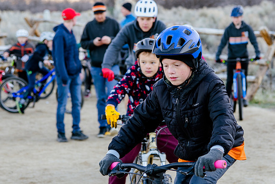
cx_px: 172
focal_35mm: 126
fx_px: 966
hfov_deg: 16.2
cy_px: 82
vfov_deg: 10.9
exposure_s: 1/200
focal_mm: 75
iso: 400
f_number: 4.5
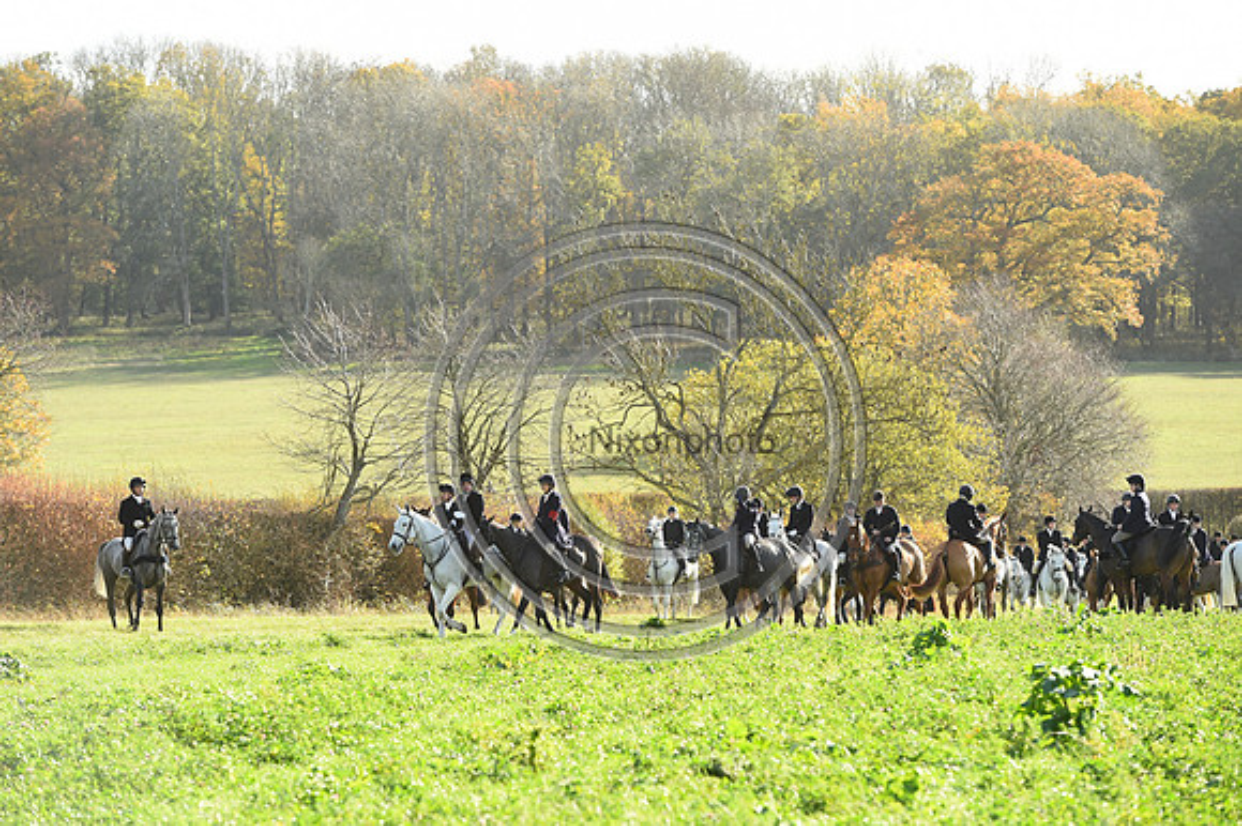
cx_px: 621
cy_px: 413
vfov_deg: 9.1
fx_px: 5172
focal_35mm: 150
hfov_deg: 13.7
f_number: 5.6
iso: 720
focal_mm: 150
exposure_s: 1/1250
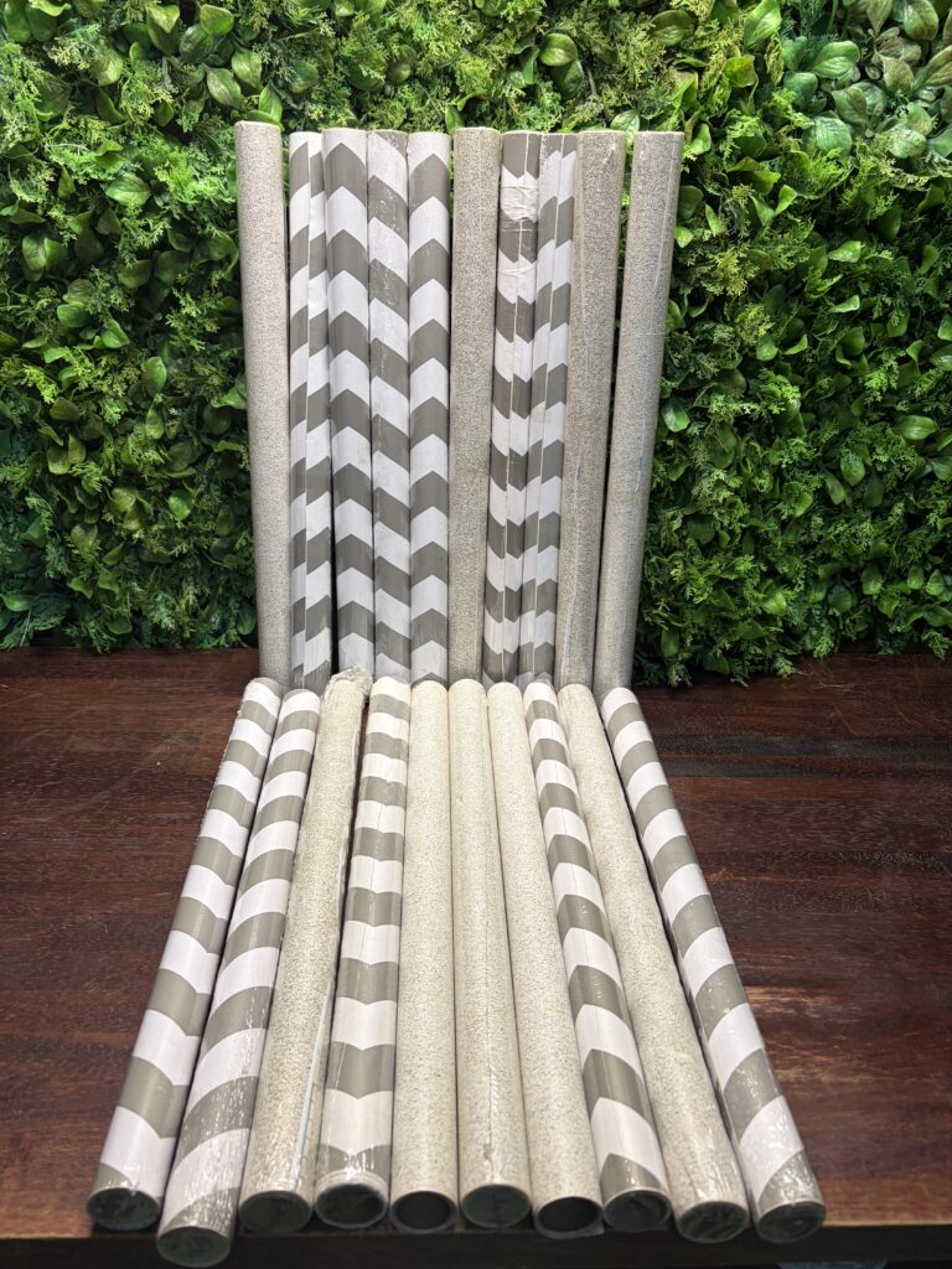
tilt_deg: -27.2
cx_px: 476
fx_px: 953
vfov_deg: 67.3
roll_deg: -2.1
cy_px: 634
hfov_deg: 53.1
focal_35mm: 26
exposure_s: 1/100
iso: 80
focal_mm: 5.96
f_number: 1.6
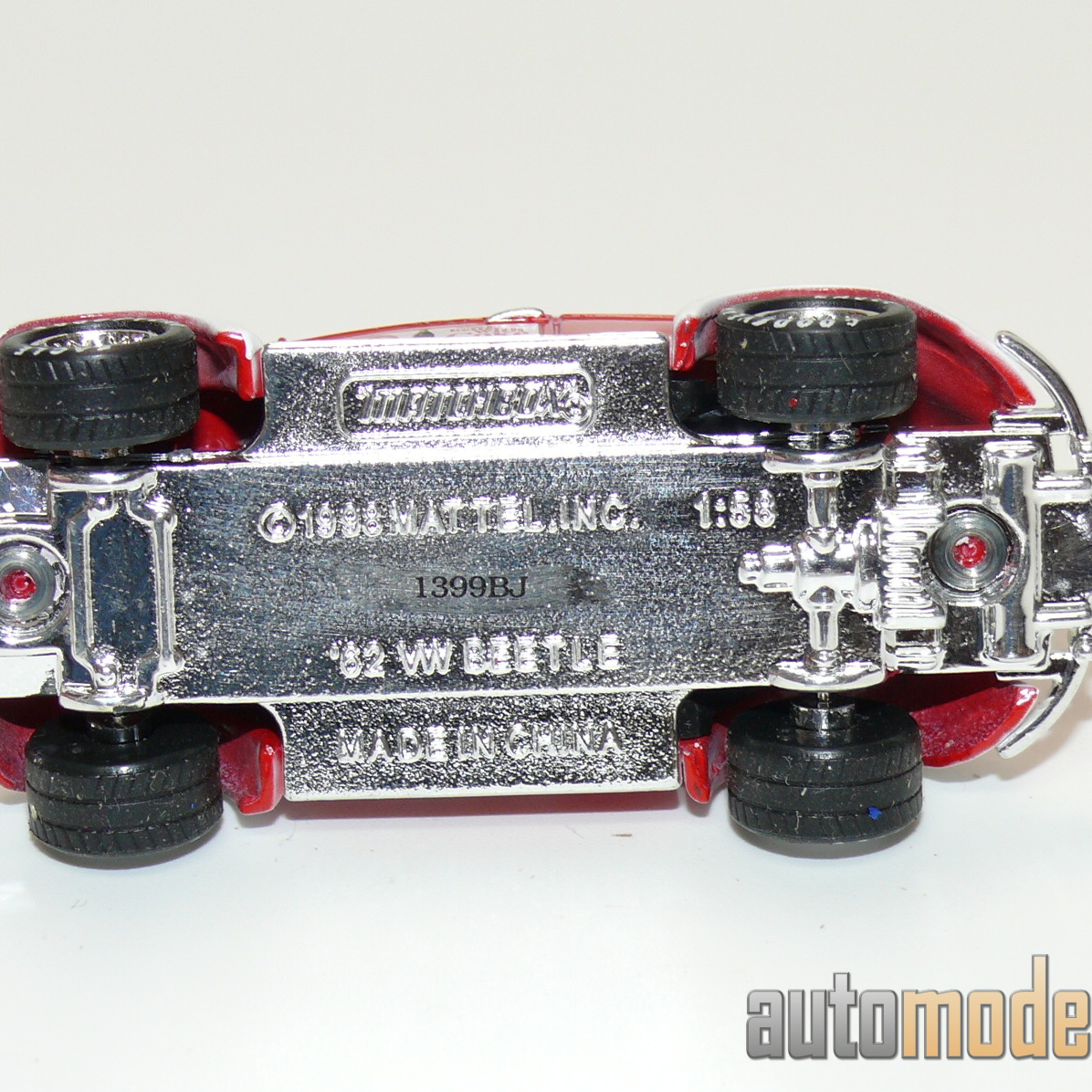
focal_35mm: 110
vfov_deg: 15.8
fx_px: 3926
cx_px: 536
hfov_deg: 15.8
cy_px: 546
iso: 100
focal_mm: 12.7
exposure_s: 1/30
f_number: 4
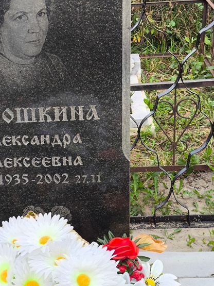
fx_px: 594
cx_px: 33
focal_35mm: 72
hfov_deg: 20.1
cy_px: 151
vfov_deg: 27.0
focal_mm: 4.71
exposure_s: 1/133
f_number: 1.7
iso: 50
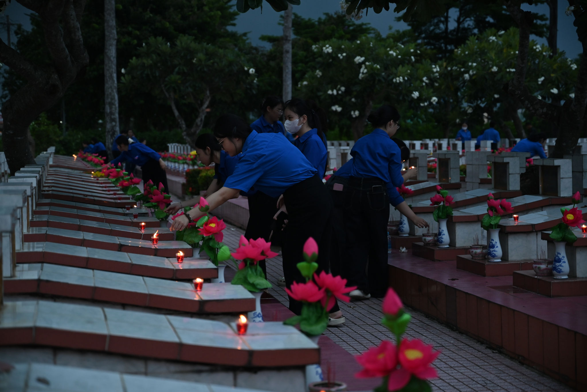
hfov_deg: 28.8
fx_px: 1142
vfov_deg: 19.5
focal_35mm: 70
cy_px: 196
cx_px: 294
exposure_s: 1/80
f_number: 4
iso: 640
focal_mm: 70
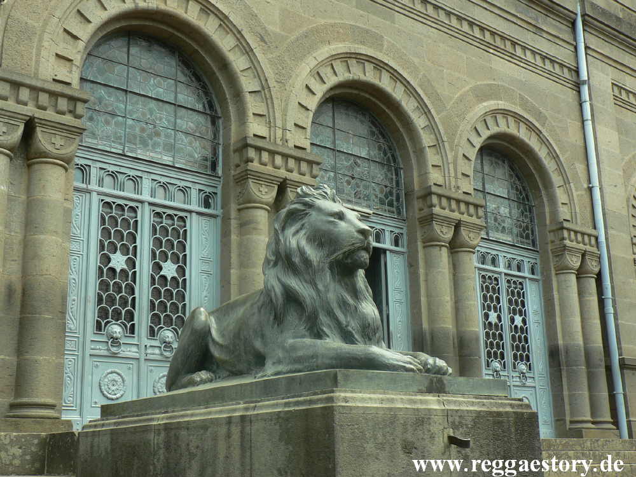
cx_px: 318
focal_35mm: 45
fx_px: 827
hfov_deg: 42.1
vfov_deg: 32.2
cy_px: 238
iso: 64
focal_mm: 7.7
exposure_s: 1/100
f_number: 4
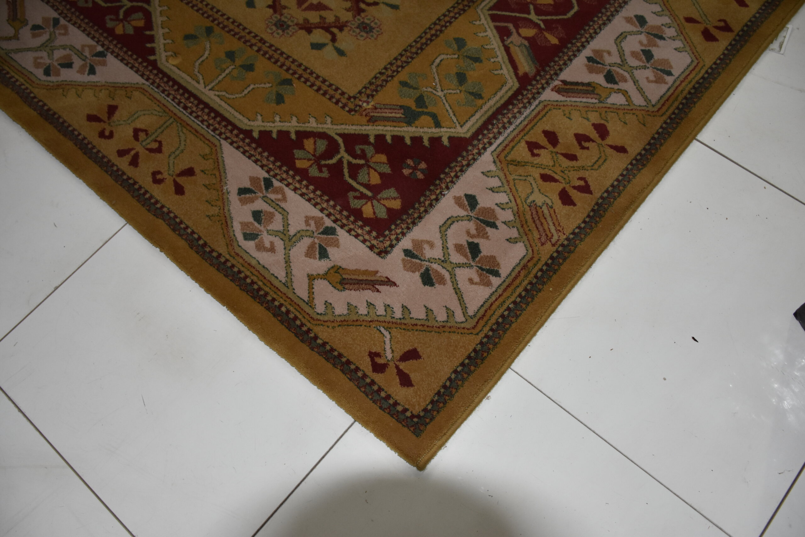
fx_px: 671
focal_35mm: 30
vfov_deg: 43.6
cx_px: 402
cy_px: 268
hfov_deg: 61.9
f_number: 3.5
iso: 800
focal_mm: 20
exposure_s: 1/60
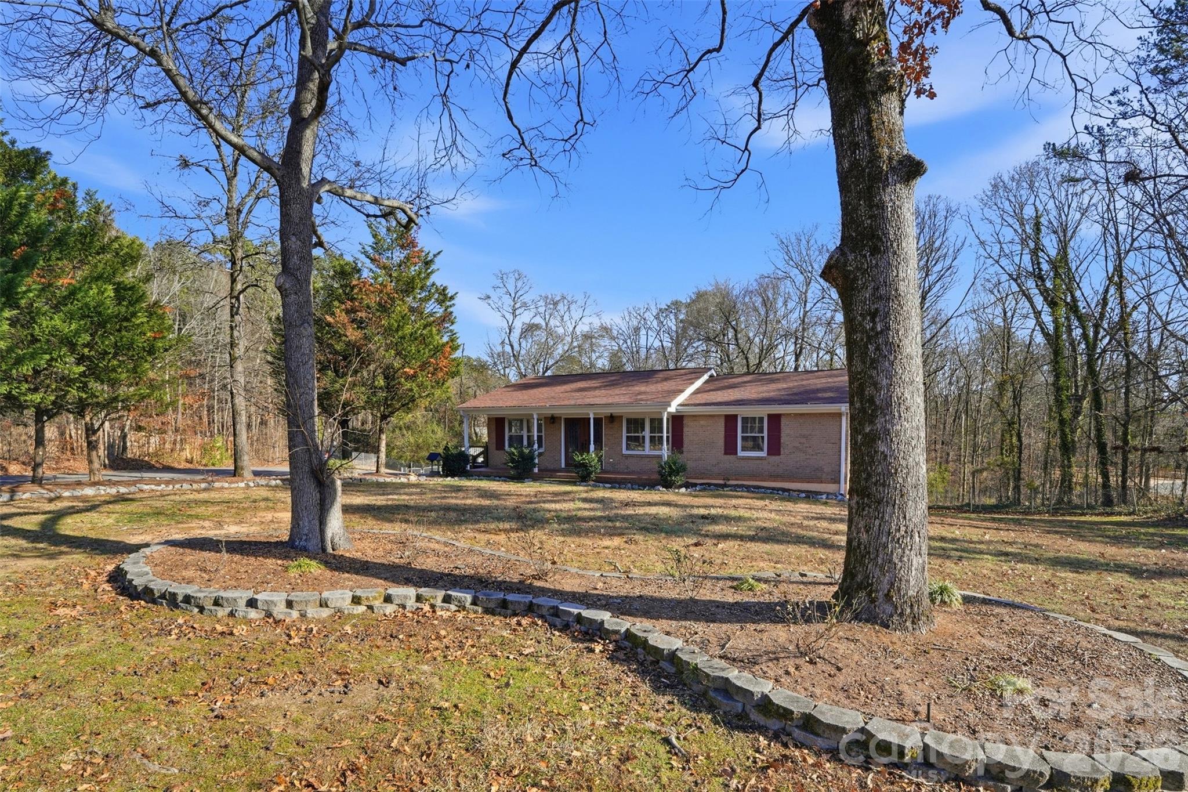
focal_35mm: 15
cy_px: 396
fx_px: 495
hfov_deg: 100.4
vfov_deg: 77.3
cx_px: 594
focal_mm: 10
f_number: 8
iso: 250
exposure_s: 1/1250
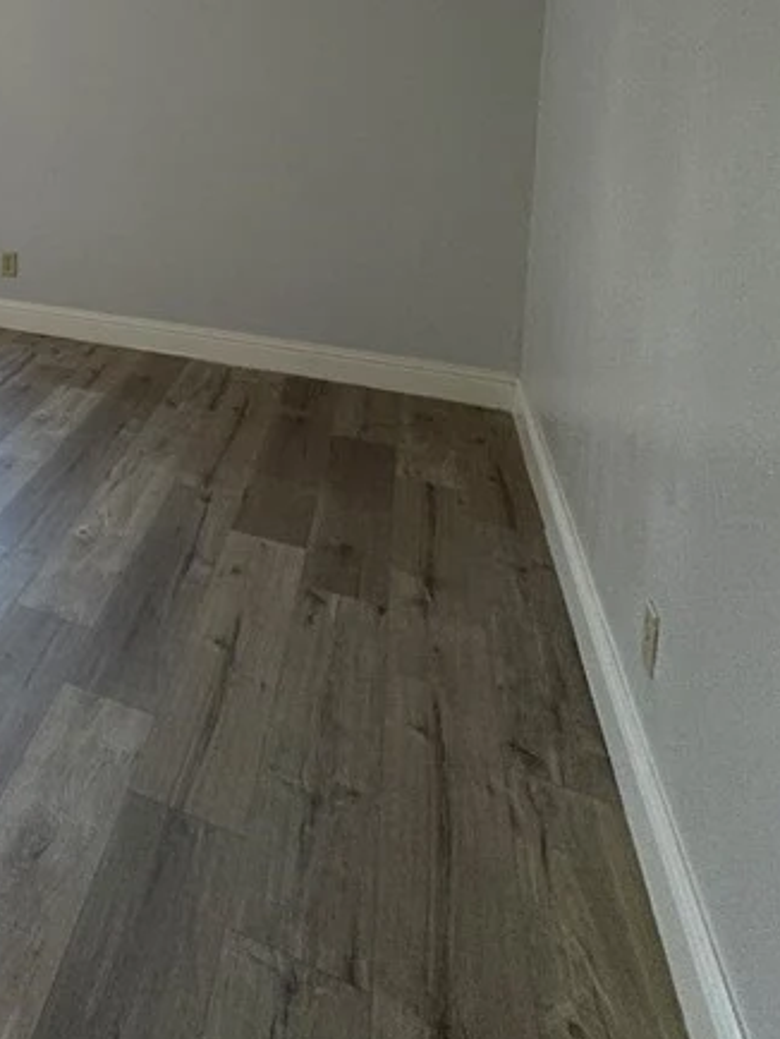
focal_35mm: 33
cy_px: 134
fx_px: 990
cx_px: -342
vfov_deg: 50.1
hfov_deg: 29.5
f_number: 2.2
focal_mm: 2.22
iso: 64
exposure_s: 1/120
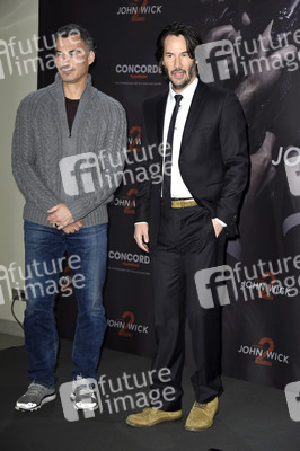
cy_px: 226
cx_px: 150
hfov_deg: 16.6
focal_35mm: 82
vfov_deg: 24.8
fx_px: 1027
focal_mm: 82
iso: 800
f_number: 5
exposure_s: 1/160
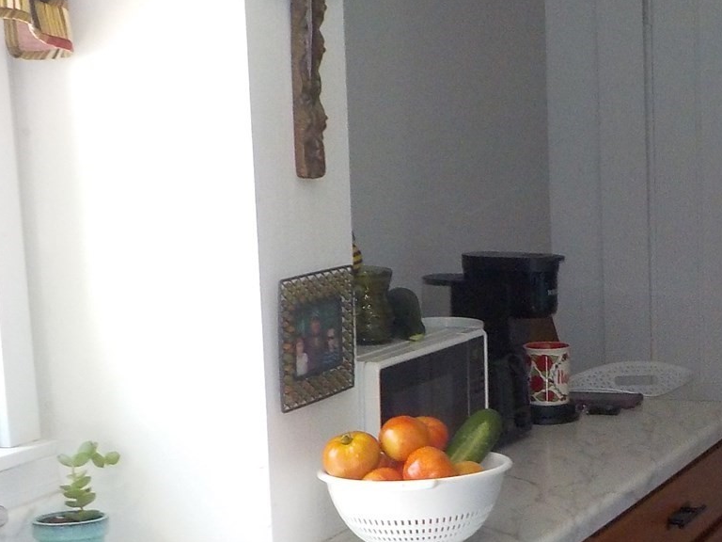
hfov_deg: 23.7
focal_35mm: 80
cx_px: 666
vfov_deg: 18.4
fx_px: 1669
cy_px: 371
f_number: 3.3
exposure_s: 1/30
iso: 280
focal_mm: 4.1
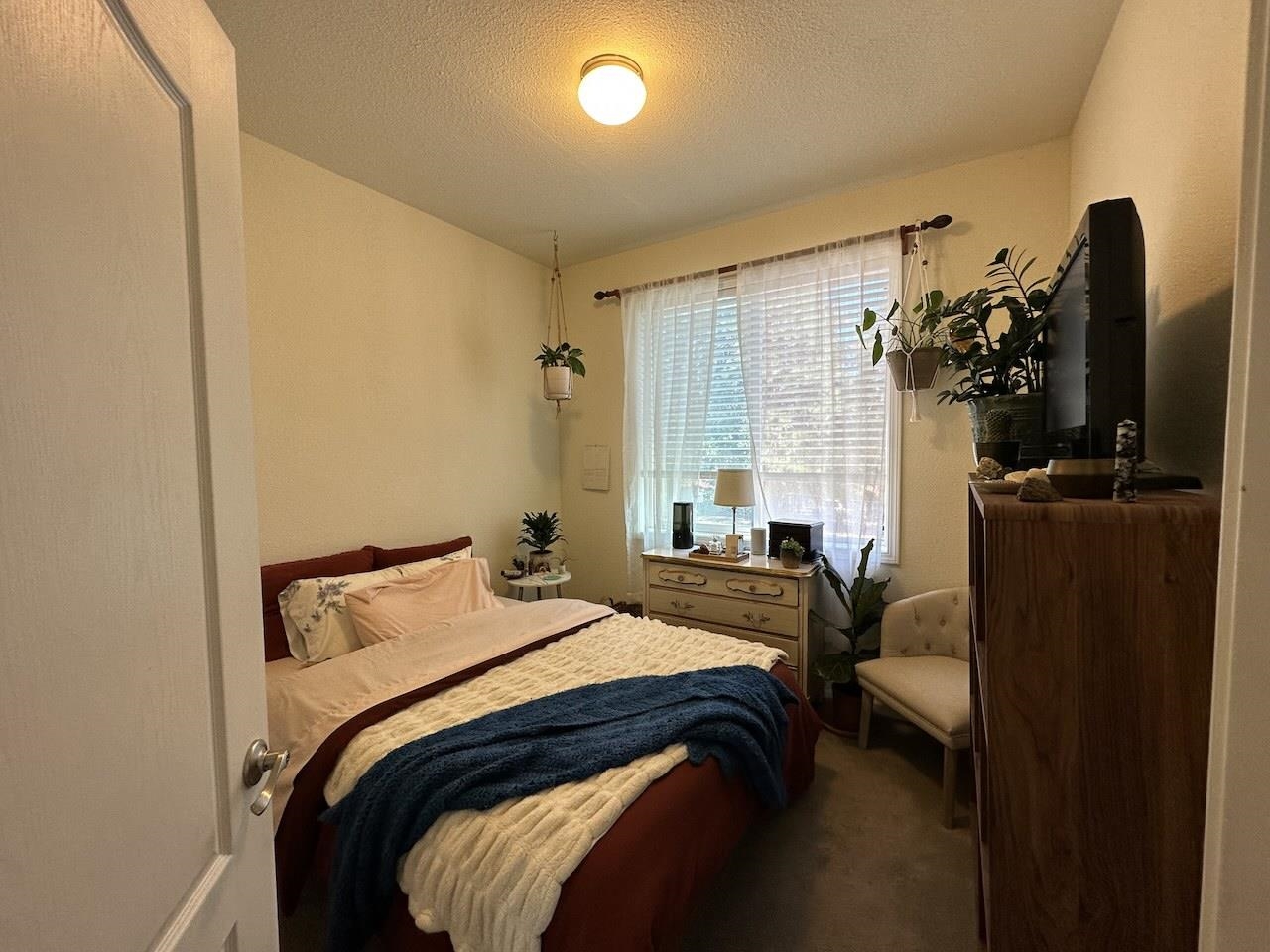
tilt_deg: -2.8
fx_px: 514
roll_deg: +0.6
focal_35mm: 14
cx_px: 635
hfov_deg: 102.1
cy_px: 476
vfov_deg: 85.7
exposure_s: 1/120
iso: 125
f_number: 2.2
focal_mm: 2.22
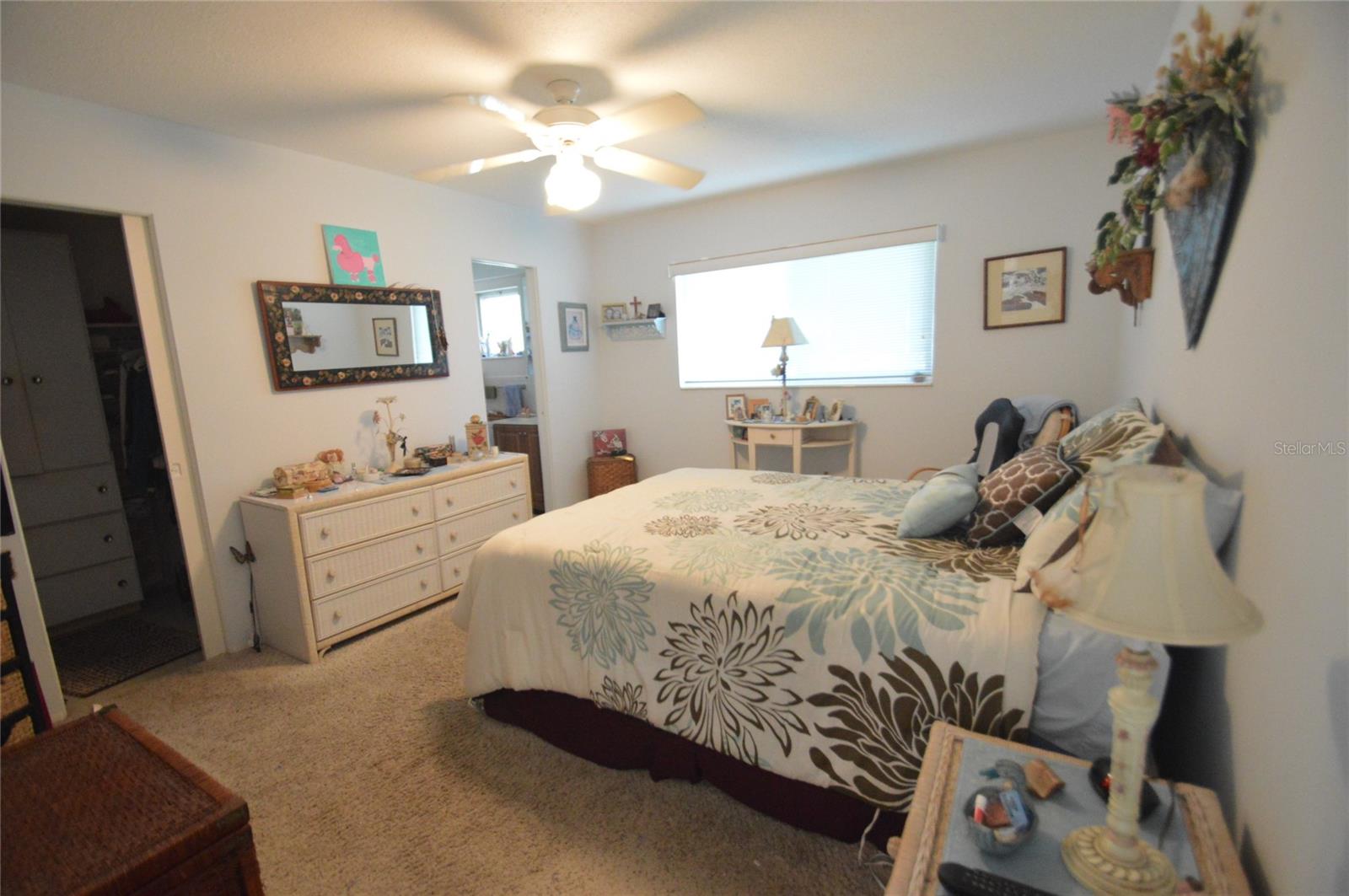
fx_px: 561
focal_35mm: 15
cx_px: 674
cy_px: 448
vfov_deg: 77.2
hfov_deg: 100.5
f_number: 3.5
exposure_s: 1/60
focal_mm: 10
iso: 3200
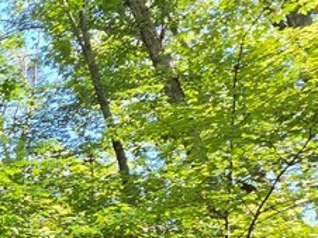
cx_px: -290
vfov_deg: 24.2
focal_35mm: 59
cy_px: 208
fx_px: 541
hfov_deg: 20.1
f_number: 2.2
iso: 200
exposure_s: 1/719
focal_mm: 2.2
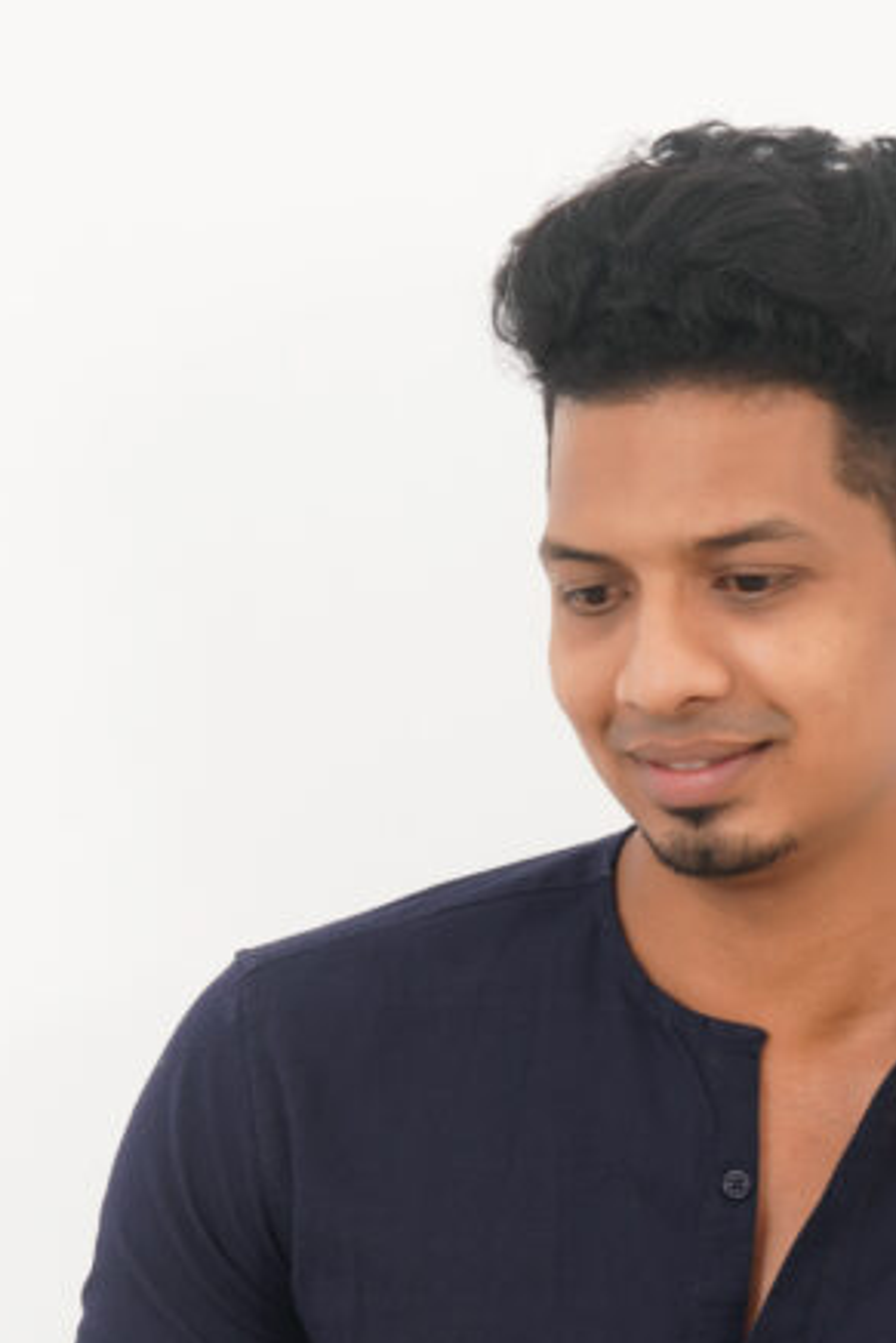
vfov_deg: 15.1
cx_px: 711
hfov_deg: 10.3
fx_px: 4962
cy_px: 1337
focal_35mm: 133
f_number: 8
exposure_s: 1/100
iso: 200
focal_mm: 43
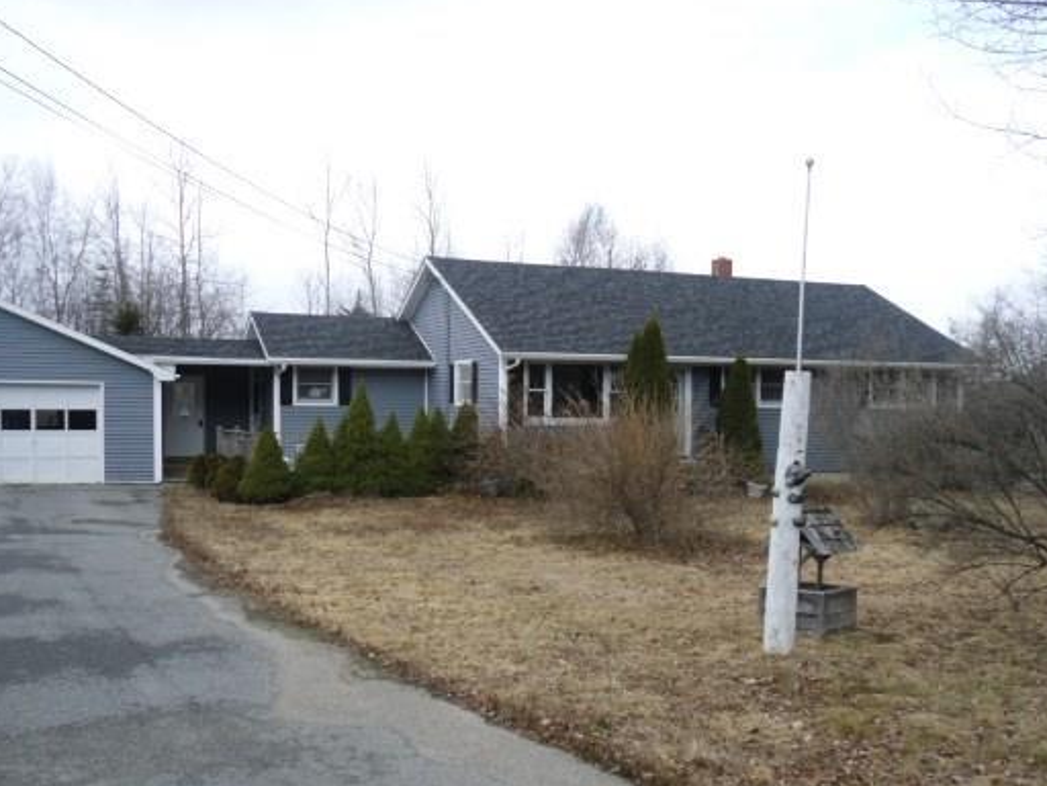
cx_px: 513
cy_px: 465
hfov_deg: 46.8
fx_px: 1210
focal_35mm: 40
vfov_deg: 35.9
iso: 100
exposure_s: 1/320
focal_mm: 5.8
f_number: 3.5
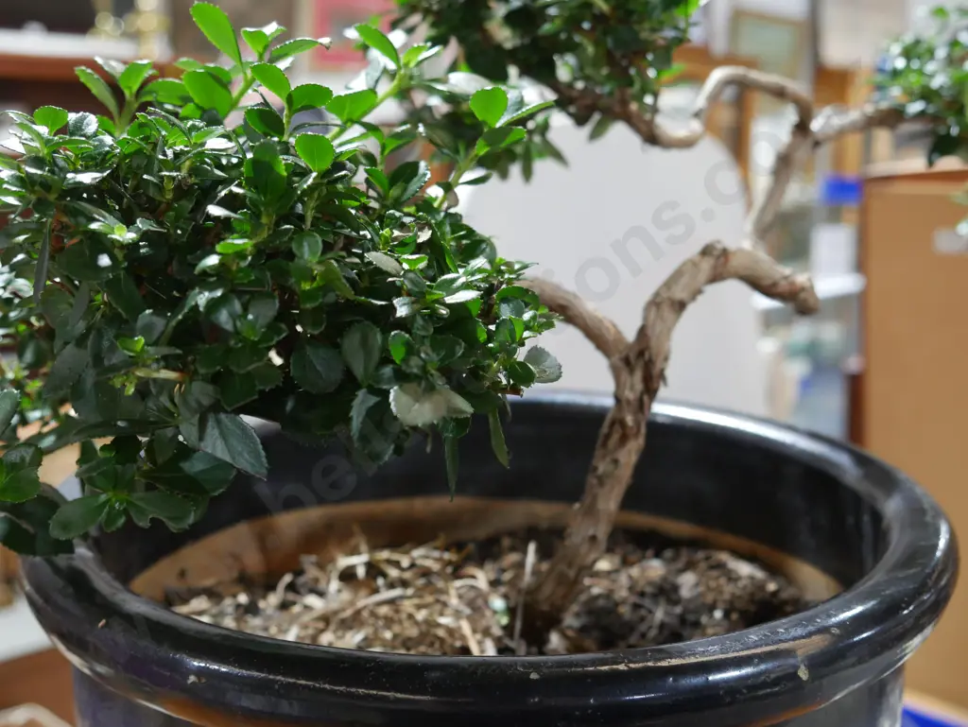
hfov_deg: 46.8
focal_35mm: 40
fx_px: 1119
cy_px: 364
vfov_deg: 36.0
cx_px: 484
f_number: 4.5
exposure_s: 1/60
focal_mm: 20
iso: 1600
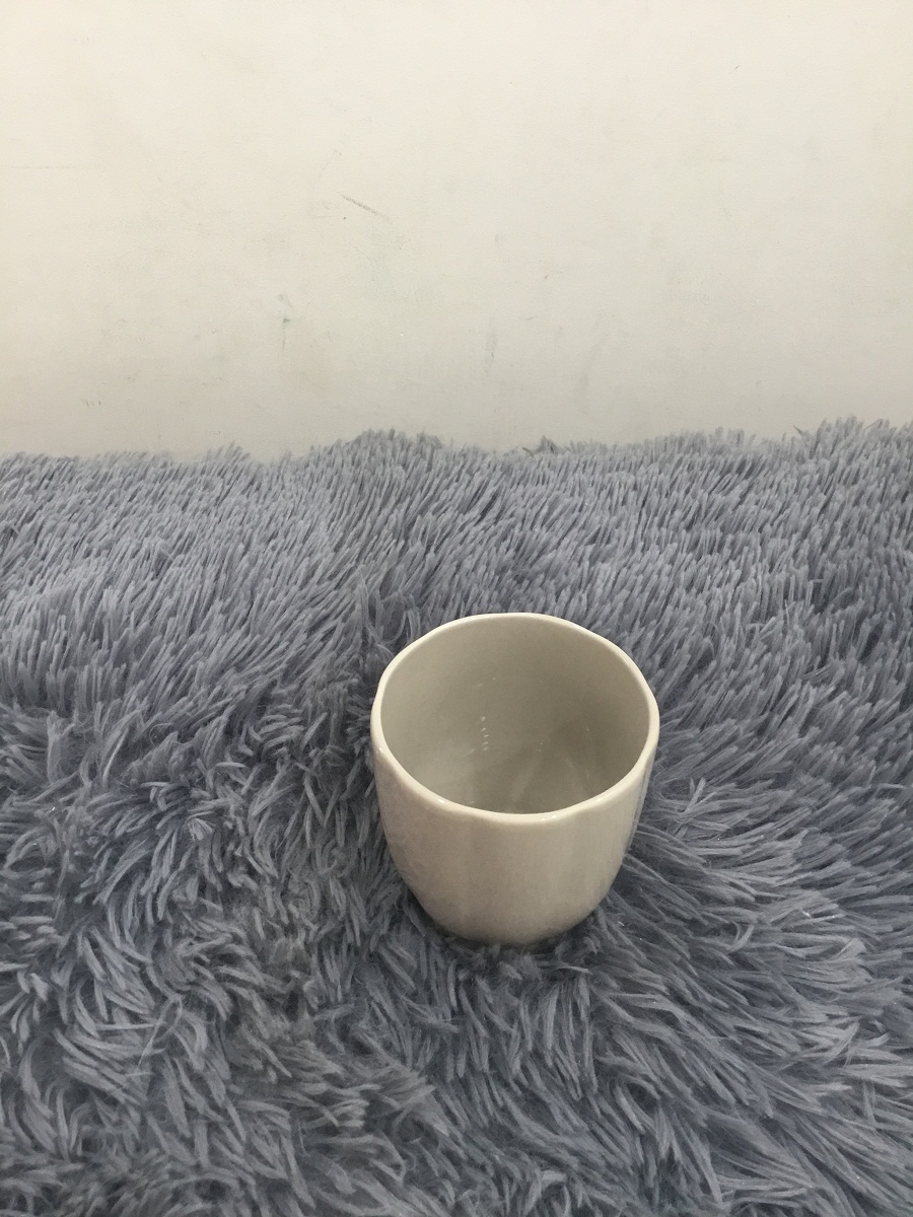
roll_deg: +1.3
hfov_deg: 45.4
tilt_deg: -41.6
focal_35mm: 31
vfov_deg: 58.4
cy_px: 608
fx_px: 1090
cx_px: 456
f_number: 2.4
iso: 100
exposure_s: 1/33
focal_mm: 3.3
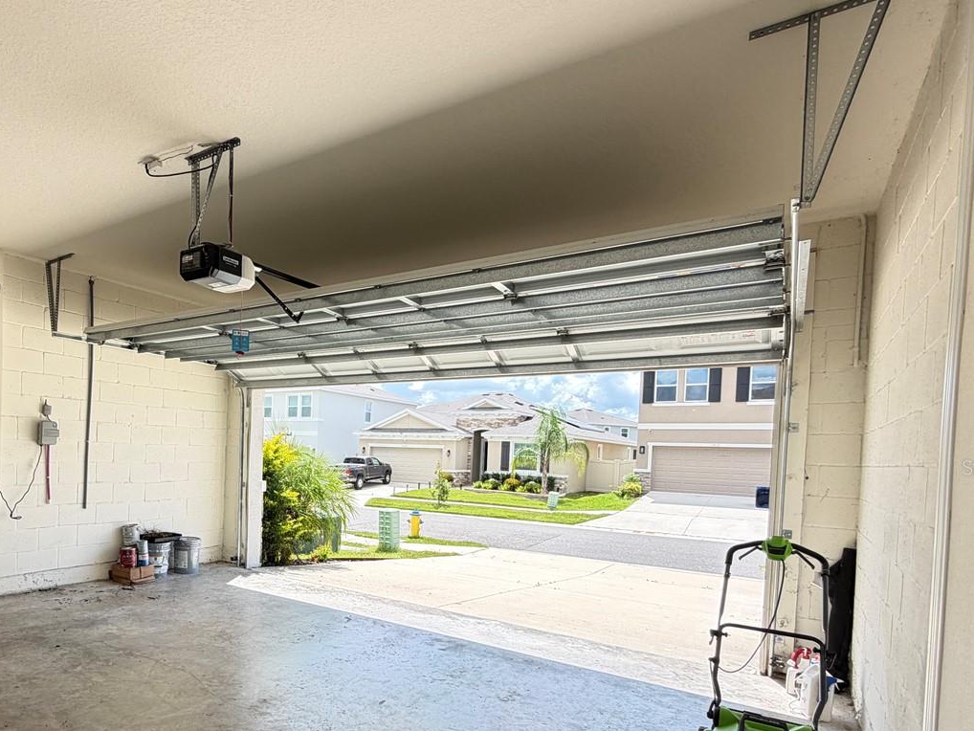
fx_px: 619
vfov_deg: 60.1
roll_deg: -1.8
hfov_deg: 72.8
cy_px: 467
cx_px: 287
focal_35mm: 22
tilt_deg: -1.8
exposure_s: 1/229
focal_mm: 2.22
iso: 50
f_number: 2.2
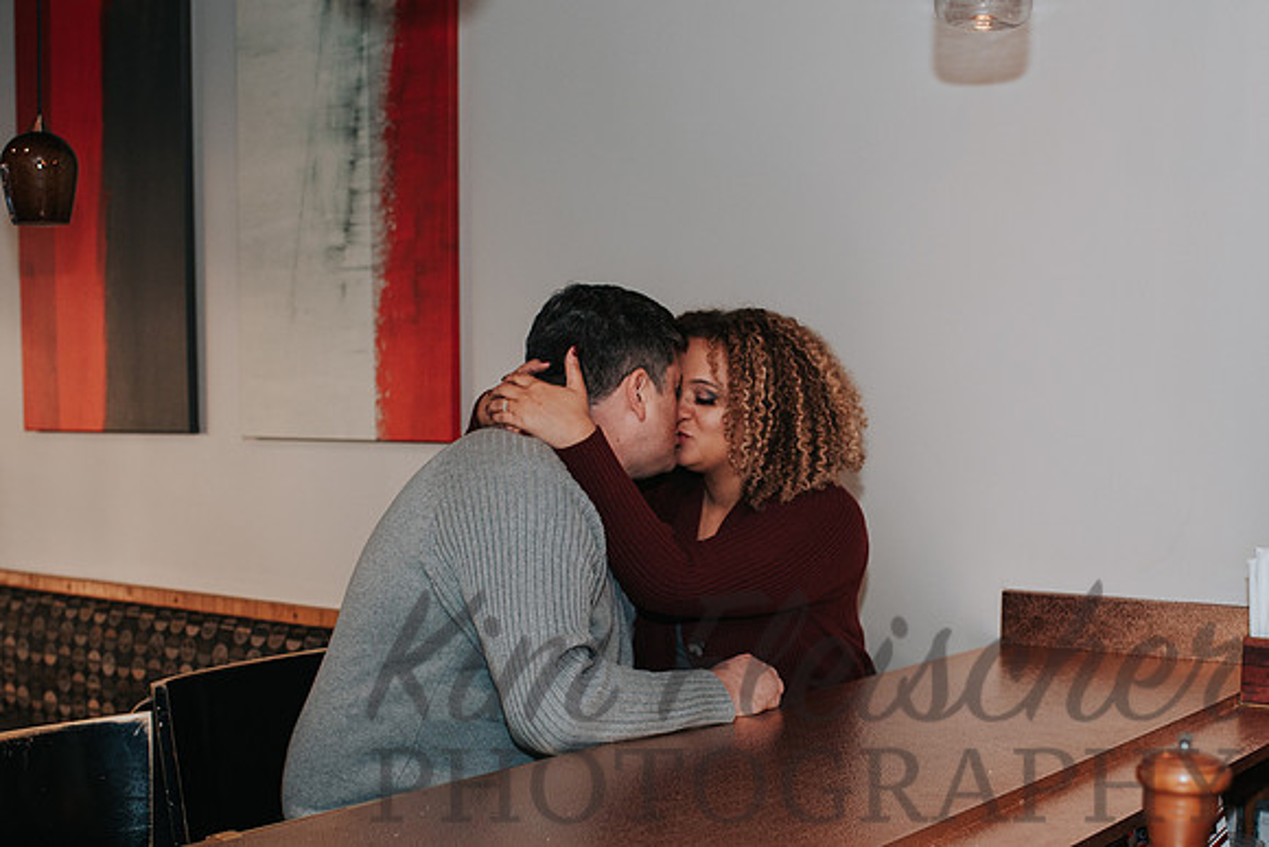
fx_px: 1849
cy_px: 565
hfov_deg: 37.8
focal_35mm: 52
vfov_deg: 25.7
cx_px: 701
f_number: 3.2
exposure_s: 1/200
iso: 800
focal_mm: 35
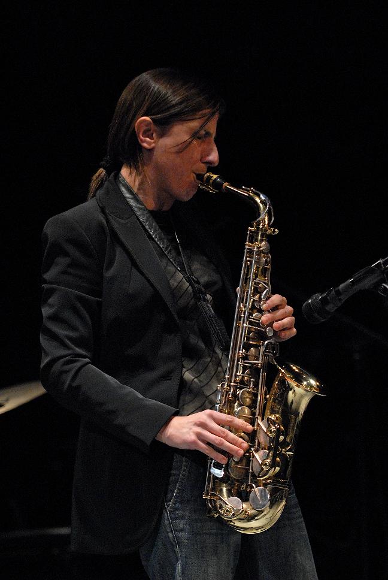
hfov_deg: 7.7
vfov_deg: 11.4
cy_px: 290
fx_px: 2901
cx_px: 194
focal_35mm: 180
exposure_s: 1/320
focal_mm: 120
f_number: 2.8
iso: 1250
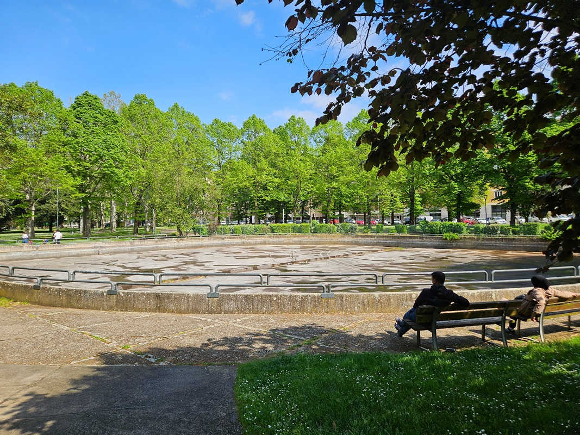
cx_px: 290
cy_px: 218
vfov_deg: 58.9
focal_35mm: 23
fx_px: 385
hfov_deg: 73.9
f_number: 1.8
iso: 25
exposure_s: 1/1445
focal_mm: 5.4
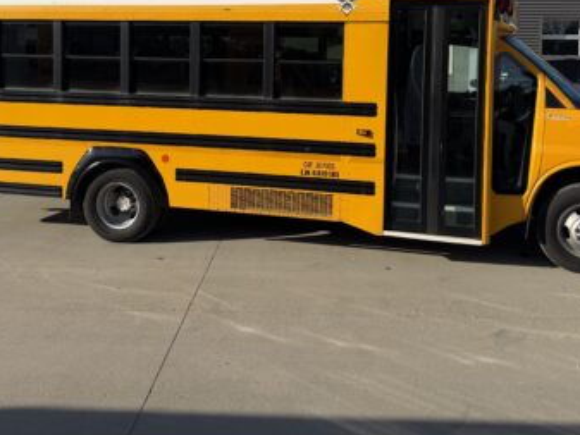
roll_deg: -0.7
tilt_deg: -2.3
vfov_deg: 36.6
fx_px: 637
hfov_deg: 48.9
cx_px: 276
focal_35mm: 38
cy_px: 93
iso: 80
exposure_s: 1/3953
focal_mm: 6.76
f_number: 1.78
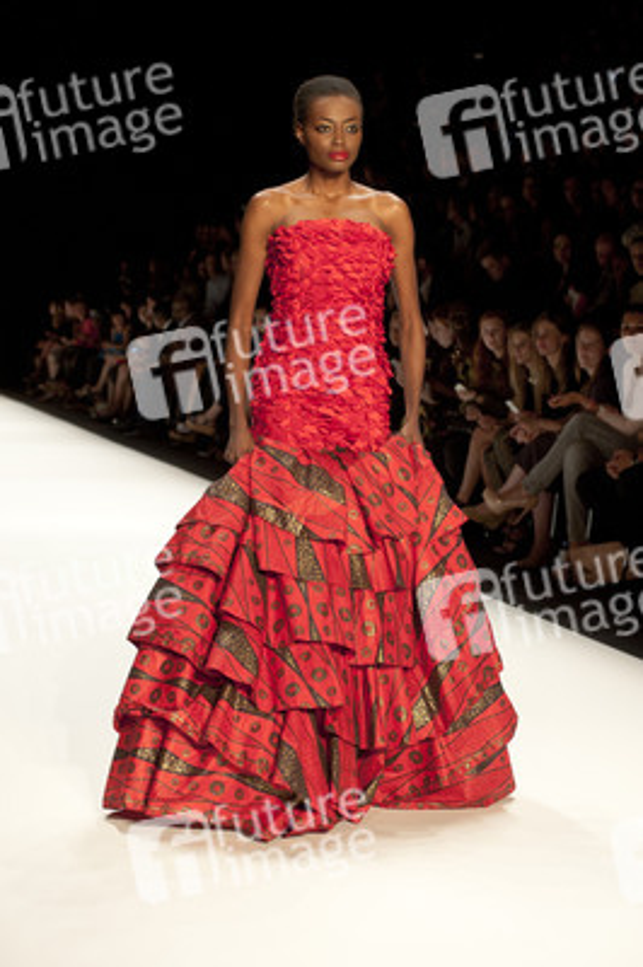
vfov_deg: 25.4
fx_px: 2147
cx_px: 322
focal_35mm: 80
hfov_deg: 17.0
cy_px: 484
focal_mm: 80
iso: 1600
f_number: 7.1
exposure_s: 1/200
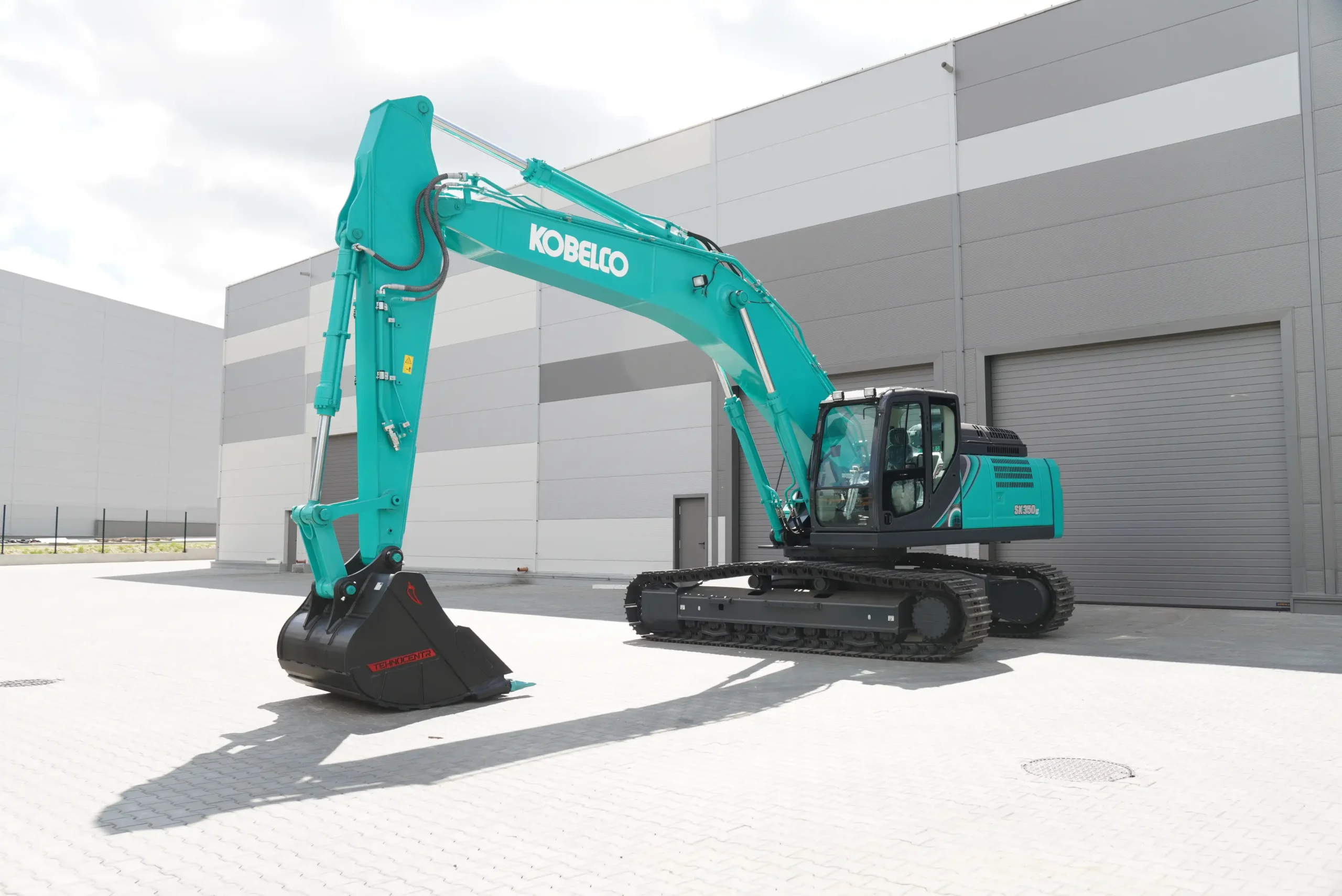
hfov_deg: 64.5
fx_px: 1063
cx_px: 671
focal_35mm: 28
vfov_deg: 45.7
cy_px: 448
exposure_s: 1/200
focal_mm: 19
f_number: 3.5
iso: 100
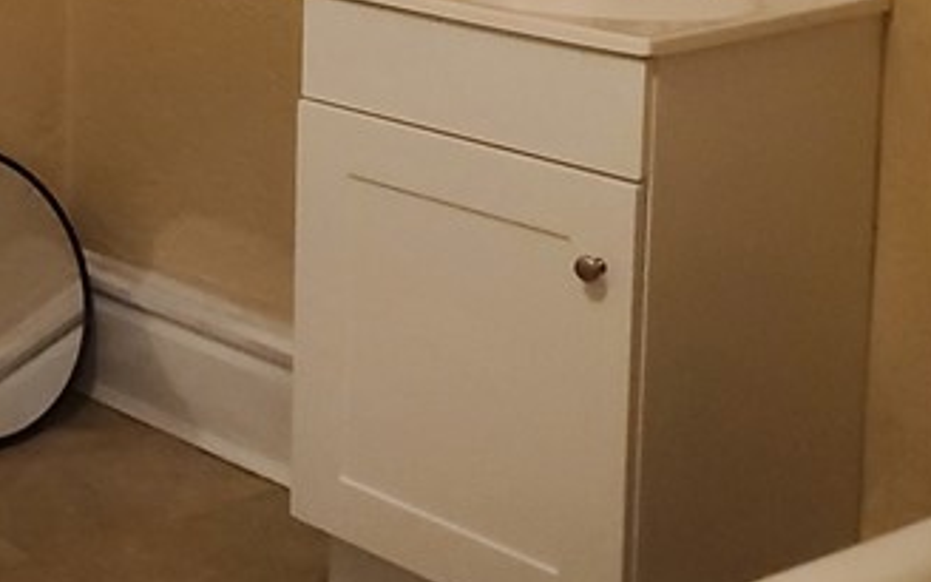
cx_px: -505
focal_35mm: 86
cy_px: -133
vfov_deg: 14.7
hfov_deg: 20.3
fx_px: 2182
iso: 500
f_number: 1.5
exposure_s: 1/40
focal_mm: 4.3
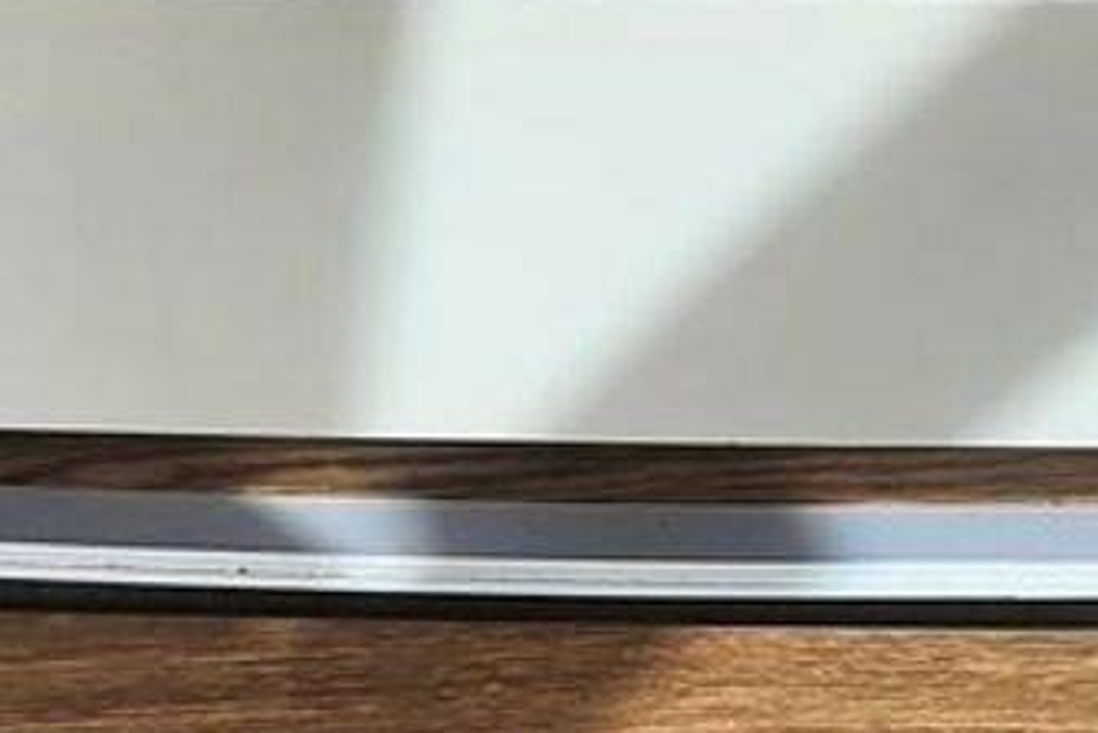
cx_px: 536
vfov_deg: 12.4
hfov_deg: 18.9
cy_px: 863
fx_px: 3295
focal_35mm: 108
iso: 40
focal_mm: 3.93
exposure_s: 1/872
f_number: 1.7
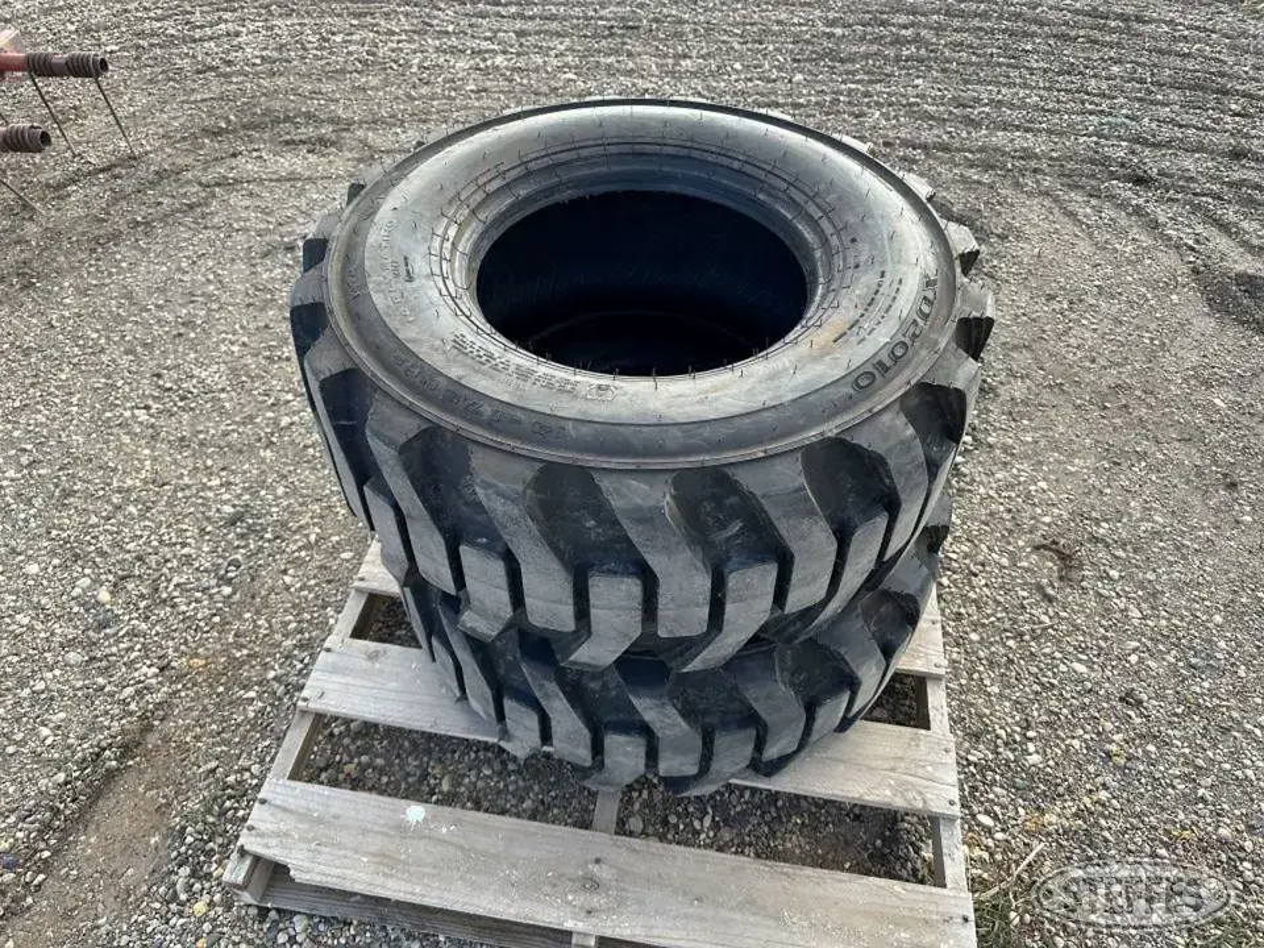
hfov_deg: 71.6
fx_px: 876
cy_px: 474
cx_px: 632
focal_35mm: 24
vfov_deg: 56.8
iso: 80
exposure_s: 1/611
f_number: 1.78
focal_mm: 6.86
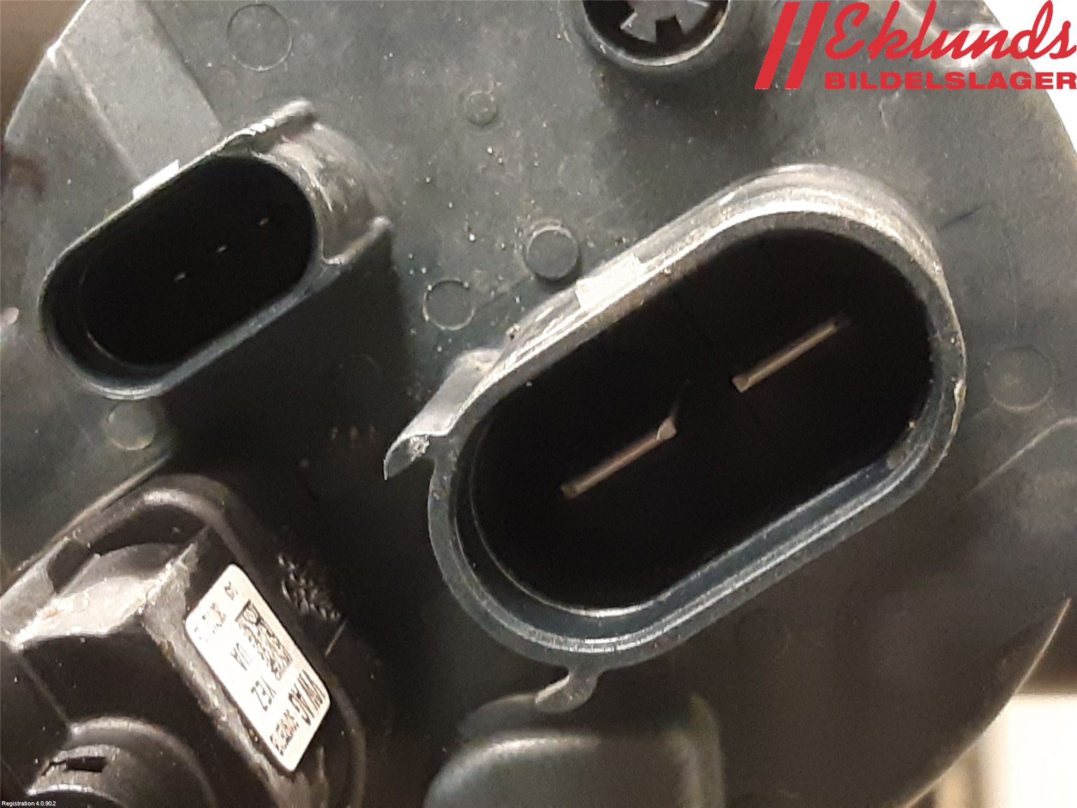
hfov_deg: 67.3
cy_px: 404
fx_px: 809
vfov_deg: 53.1
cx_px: 538
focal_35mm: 26
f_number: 1.7
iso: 400
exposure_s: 1/25
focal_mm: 3.93
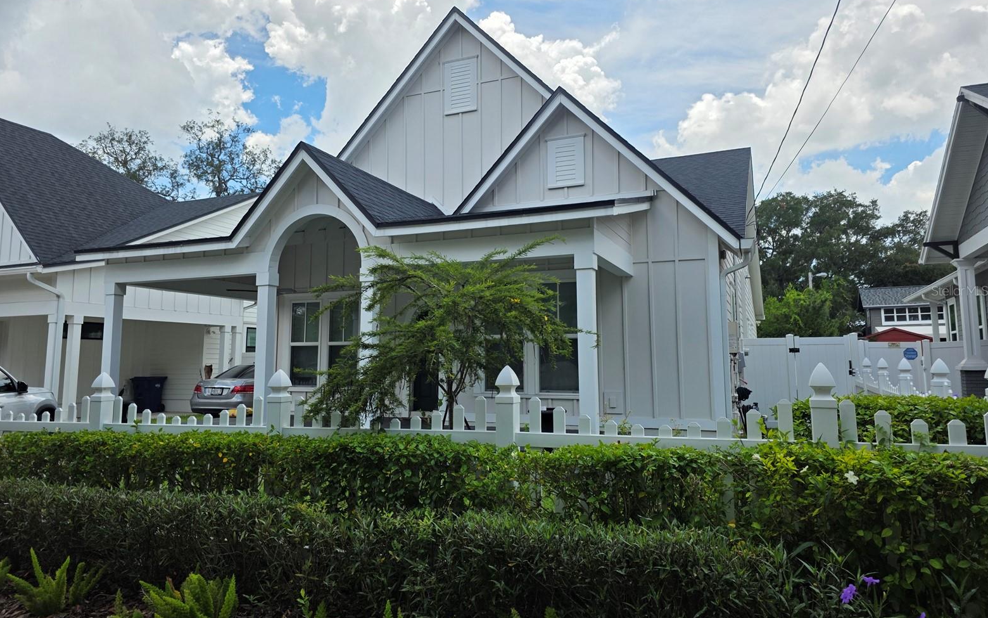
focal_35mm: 25
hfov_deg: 72.5
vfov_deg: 49.3
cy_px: 290
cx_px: 484
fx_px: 673
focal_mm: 6.3
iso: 80
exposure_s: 1/5447
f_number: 1.7
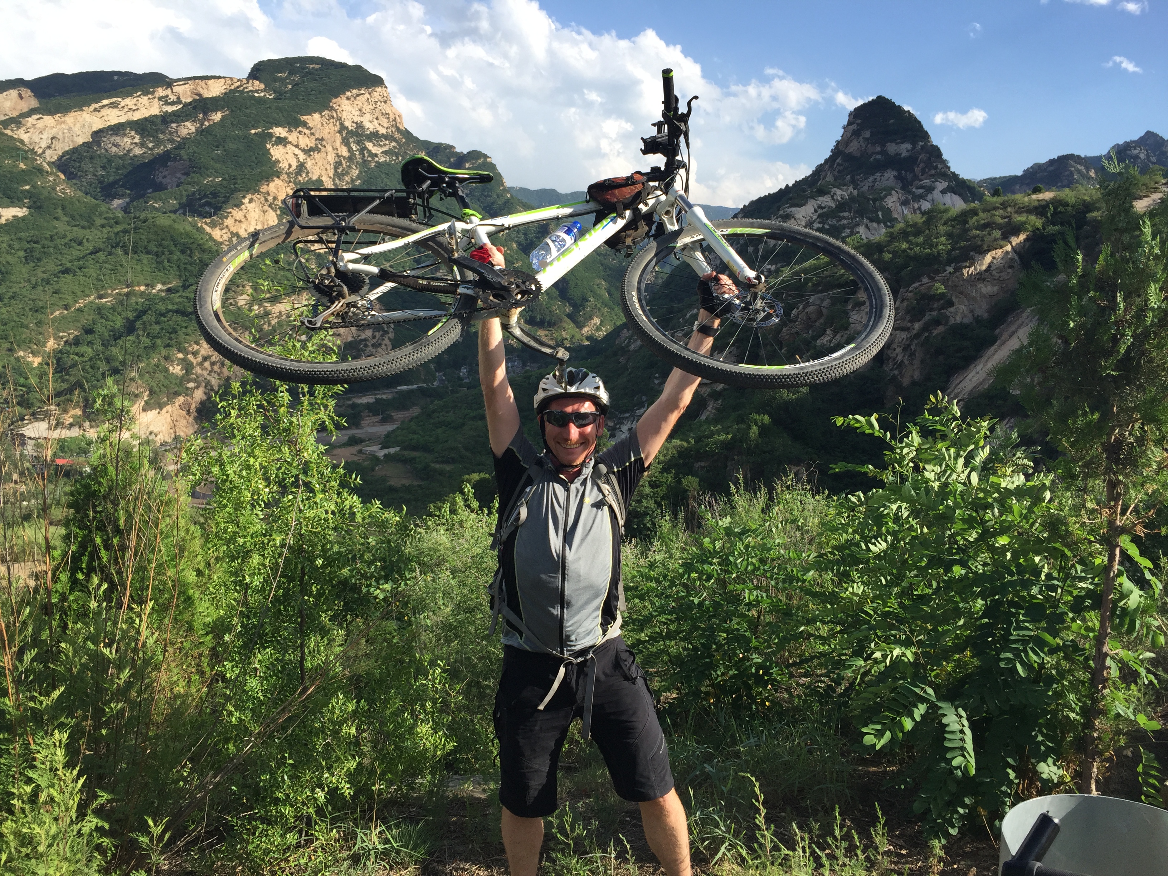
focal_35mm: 29
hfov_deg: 61.7
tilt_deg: -5.4
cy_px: 438
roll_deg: -3.7
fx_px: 979
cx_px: 584
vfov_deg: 48.2
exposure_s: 1/1276
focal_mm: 4.15
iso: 32
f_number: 2.2
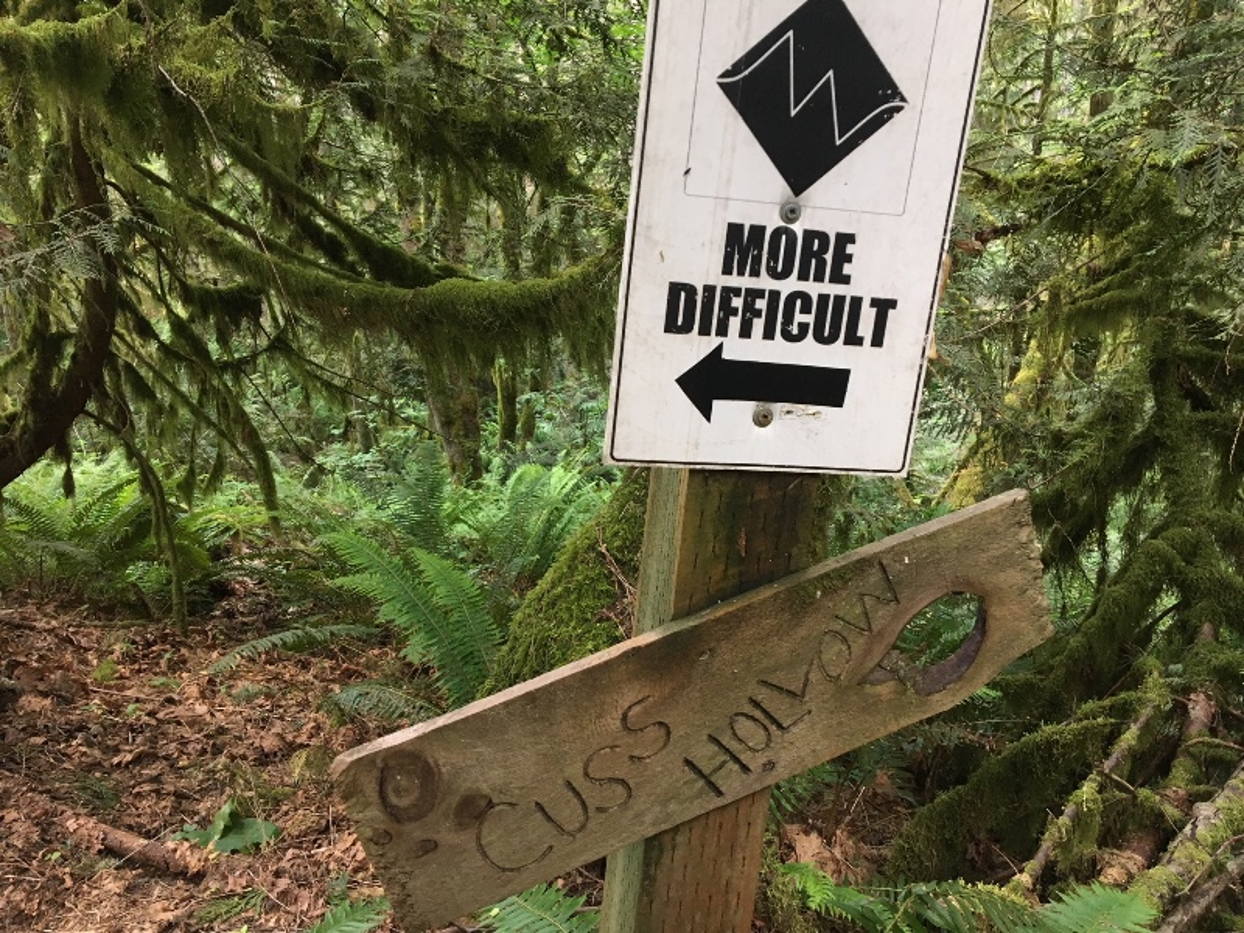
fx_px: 1042
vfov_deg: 48.2
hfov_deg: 61.7
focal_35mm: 29
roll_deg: -0.9
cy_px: 466
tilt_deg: -16.2
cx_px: 622
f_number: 2.2
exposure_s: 1/30
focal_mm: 4.15
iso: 80
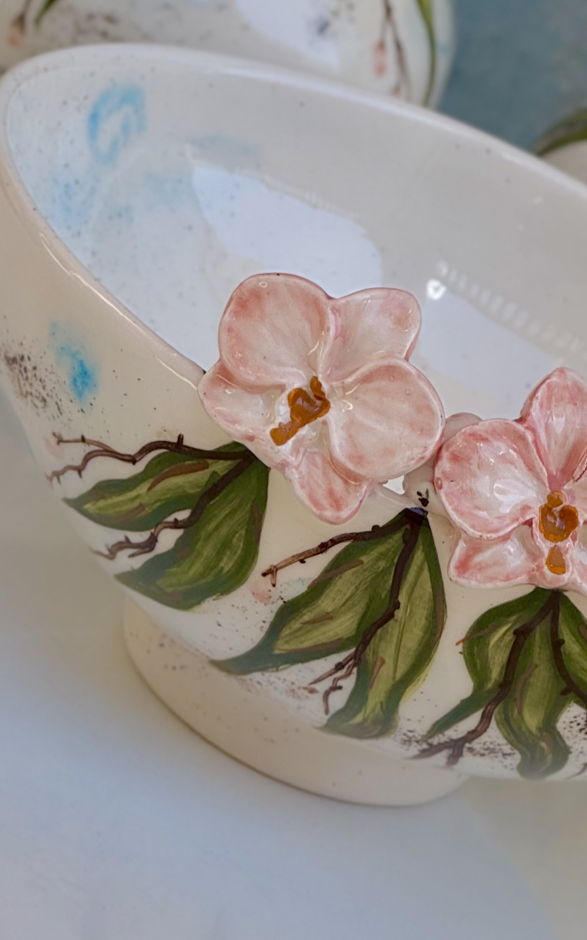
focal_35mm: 148
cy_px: 482
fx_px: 3788
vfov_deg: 14.1
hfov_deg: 8.9
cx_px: 416
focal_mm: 9
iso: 25
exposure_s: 1/282
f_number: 2.8
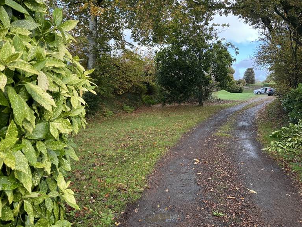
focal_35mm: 27
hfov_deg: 65.3
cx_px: 151
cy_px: 110
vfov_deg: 51.4
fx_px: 236
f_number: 1.6
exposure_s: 1/162
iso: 50
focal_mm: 5.1
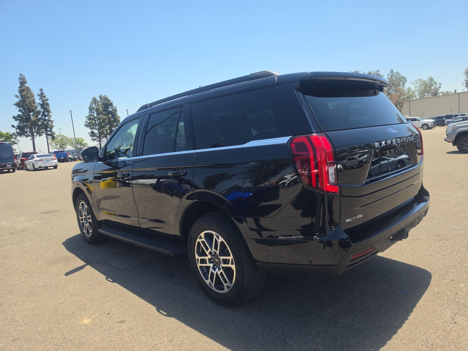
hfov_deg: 73.9
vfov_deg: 58.9
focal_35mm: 23
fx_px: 311
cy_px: 176
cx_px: 234
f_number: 1.4
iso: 63
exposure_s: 1/3445
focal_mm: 6.5
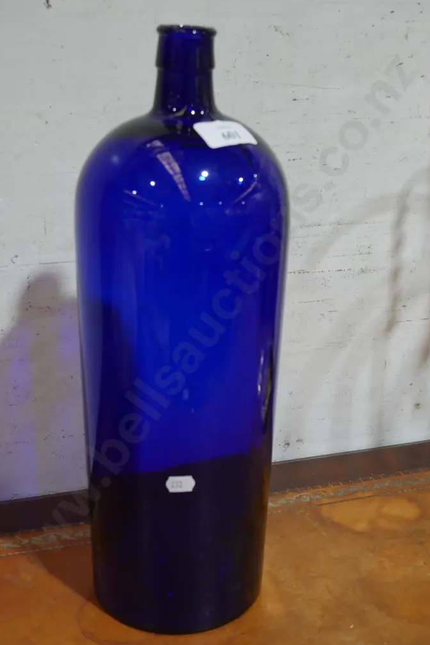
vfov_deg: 37.5
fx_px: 950
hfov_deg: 25.5
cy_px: 325
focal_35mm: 53
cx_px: 210
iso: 500
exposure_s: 1/60
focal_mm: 25
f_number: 5.3
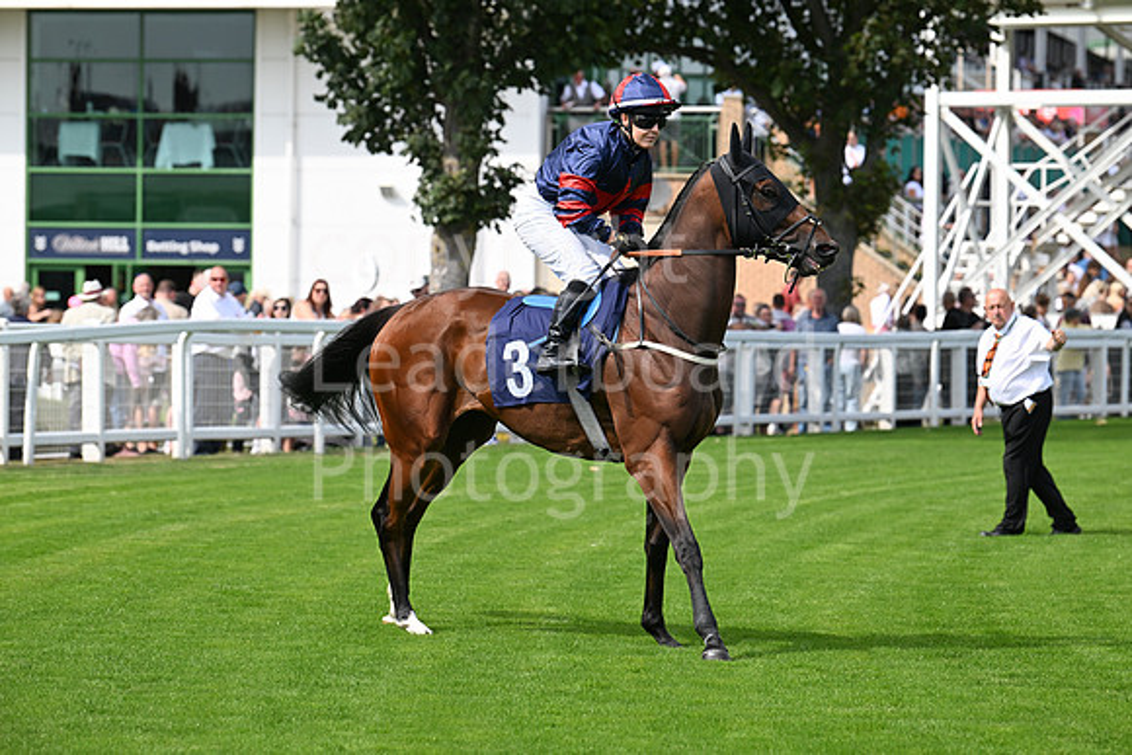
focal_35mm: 175
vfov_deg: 7.9
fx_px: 5504
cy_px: 378
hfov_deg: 11.7
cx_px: 566
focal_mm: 175
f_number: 5.6
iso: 400
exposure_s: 1/1600
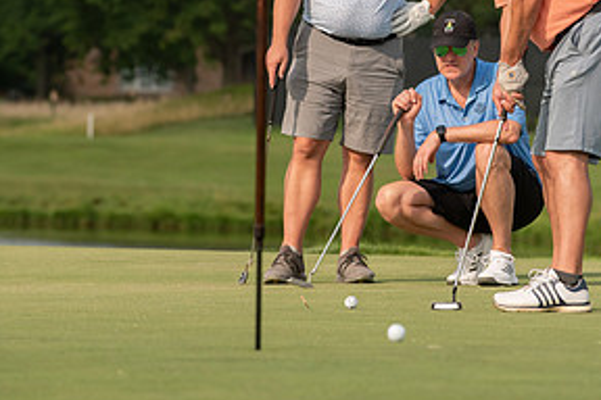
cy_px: 32
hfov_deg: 5.1
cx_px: 403
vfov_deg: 3.4
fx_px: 6727
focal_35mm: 403
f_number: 5
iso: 250
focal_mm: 200
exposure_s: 1/1250
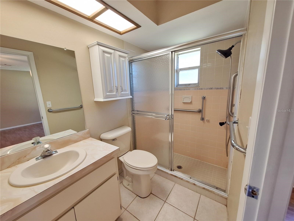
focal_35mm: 13
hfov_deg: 106.2
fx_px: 110
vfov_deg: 89.9
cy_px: 110
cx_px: 147
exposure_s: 1/40
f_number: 2.2
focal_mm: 1.74
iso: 80
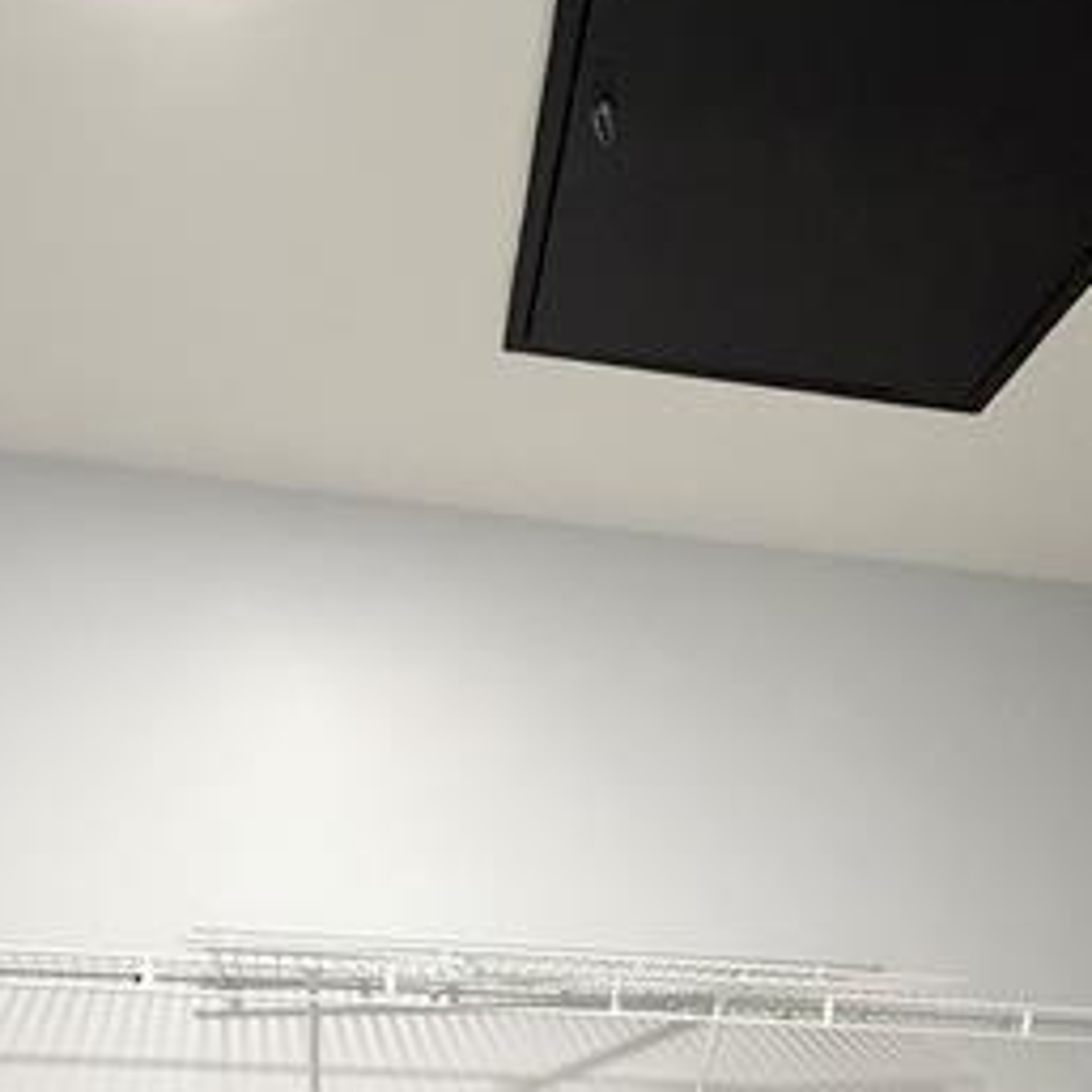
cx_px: 629
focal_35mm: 37
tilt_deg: -4.5
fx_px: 1321
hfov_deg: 44.8
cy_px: 1228
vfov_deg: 37.0
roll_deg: -2.1
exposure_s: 1/120
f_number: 2.2
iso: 320
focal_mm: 2.22
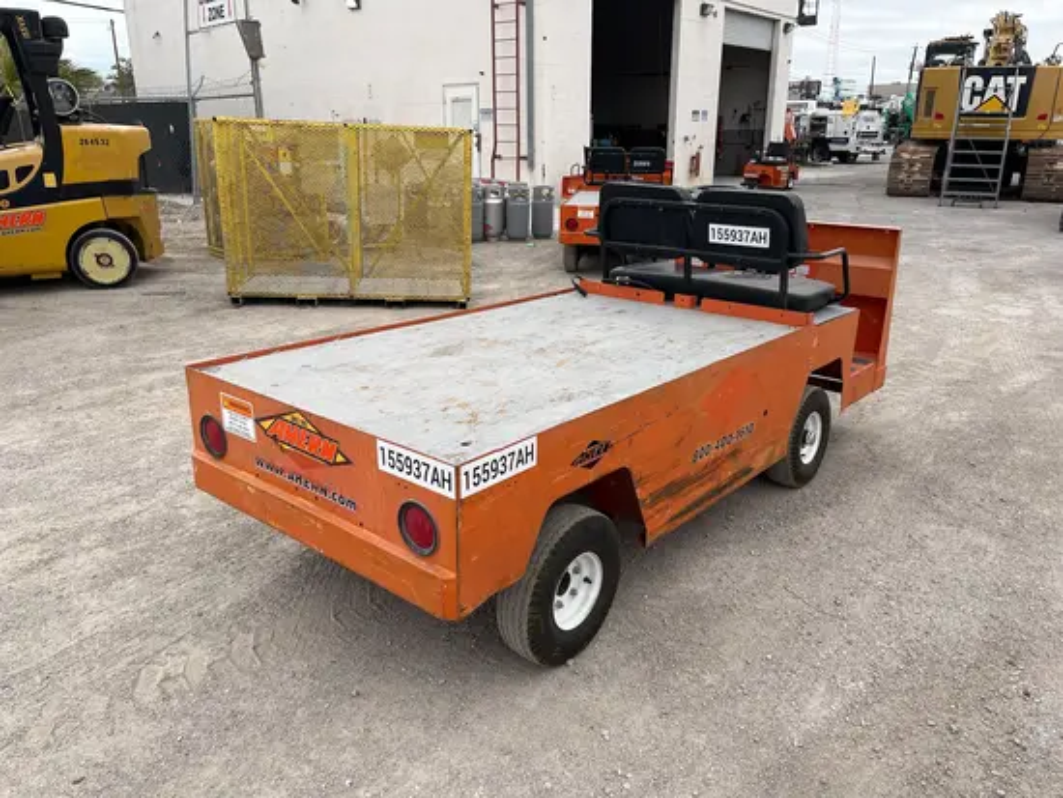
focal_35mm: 26
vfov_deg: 53.1
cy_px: 399
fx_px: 799
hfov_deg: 67.3
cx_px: 532
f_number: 1.6
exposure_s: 1/2309
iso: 50
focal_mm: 5.1
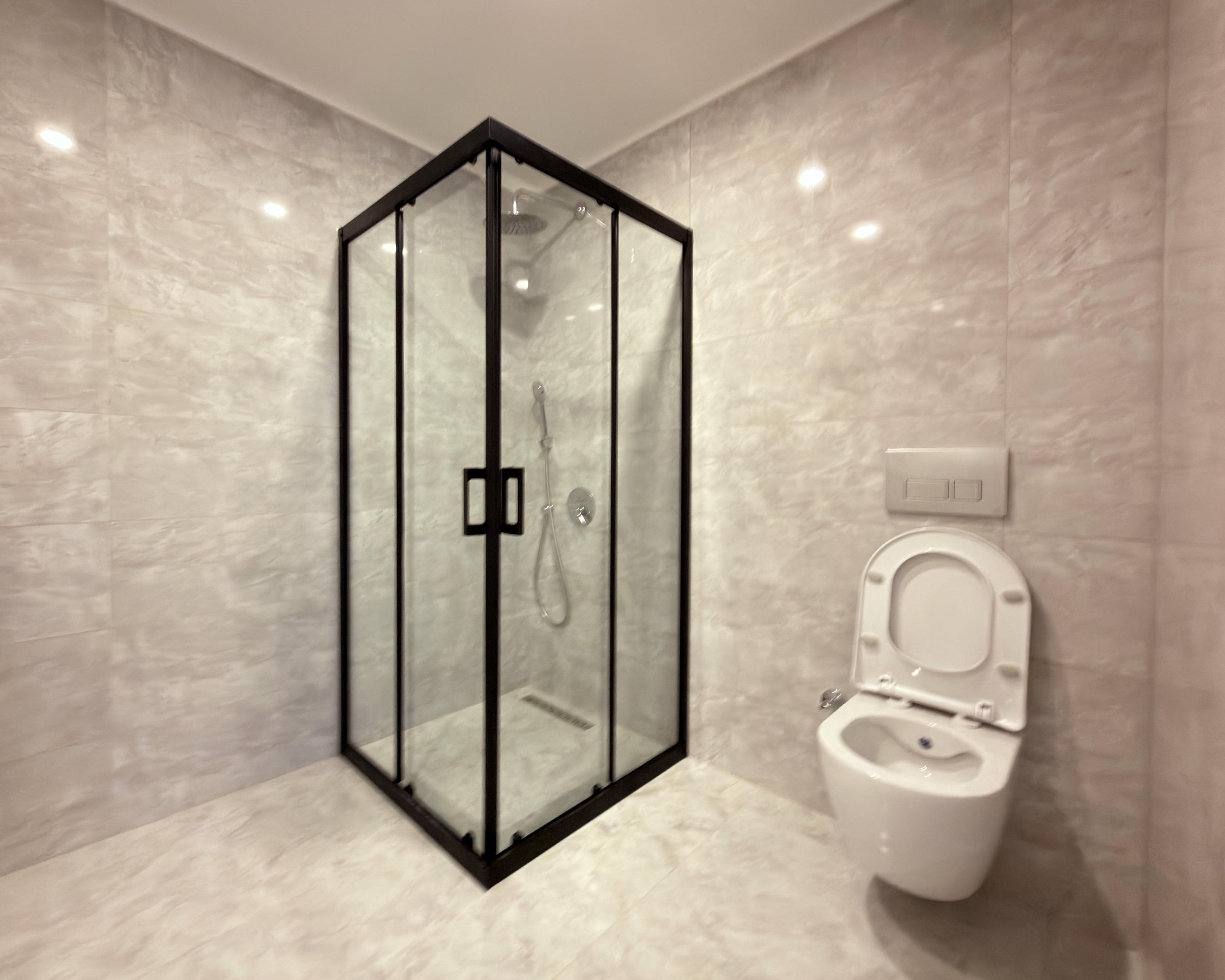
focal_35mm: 15
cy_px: 478
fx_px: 544
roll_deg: -0.1
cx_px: 570
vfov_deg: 84.0
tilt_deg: -3.0
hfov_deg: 96.6
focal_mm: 2.22
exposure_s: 1/20
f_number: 2.2
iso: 320
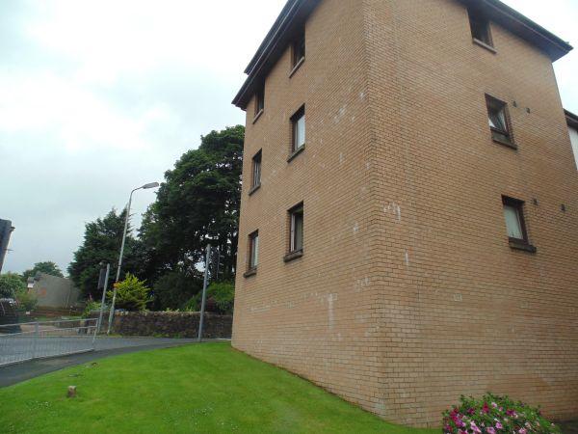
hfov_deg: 76.4
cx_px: 289
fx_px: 367
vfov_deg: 61.1
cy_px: 217
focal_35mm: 22
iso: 80
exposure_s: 1/640
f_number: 3.1
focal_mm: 4
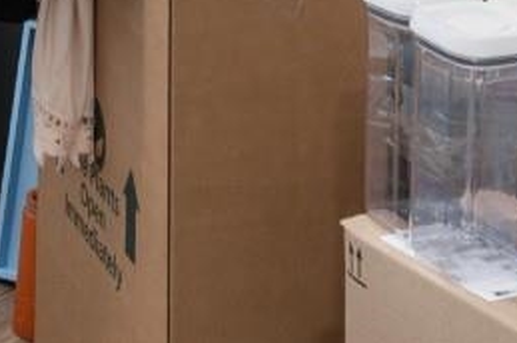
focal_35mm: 94
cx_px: -8
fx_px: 1348
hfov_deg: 20.9
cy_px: -405
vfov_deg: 12.3
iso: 100
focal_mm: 10
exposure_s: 1/2
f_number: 4.5
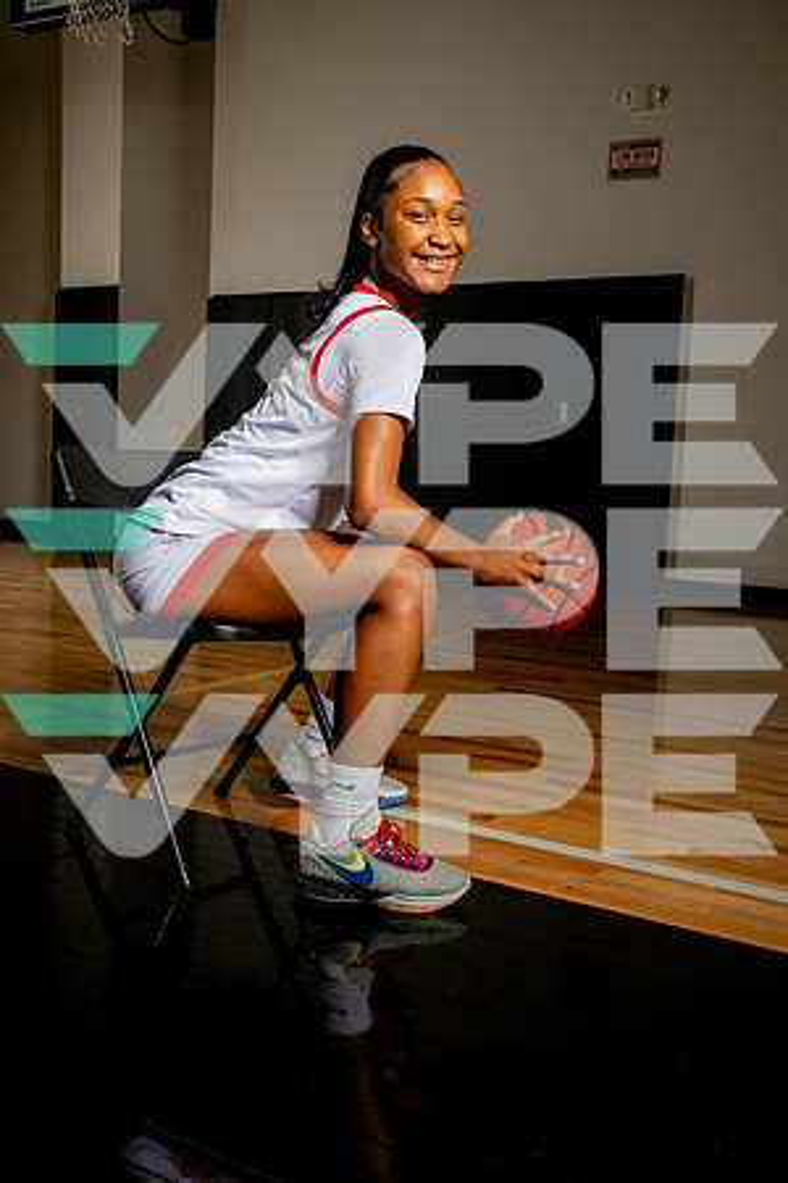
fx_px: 1182
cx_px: 394
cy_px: 592
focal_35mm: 36
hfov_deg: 36.9
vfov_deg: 53.1
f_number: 8
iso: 250
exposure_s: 1/400
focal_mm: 36
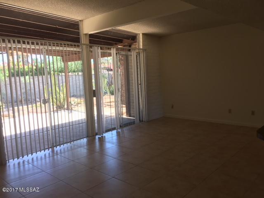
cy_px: 99
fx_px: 221
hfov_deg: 61.7
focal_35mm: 29
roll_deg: +1.7
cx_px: 132
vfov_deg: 48.2
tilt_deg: -3.3
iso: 32
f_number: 2.2
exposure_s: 1/120
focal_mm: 4.15
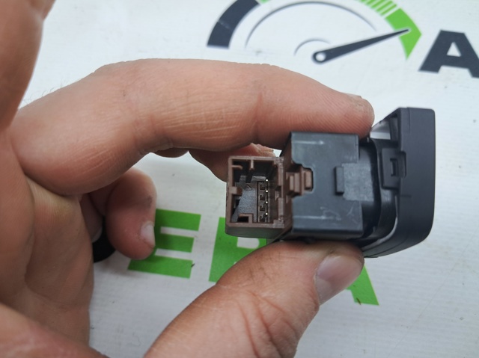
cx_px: 240
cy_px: 179
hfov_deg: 65.4
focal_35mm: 27
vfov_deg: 51.3
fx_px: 373
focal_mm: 4
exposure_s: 1/50
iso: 50
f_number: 1.8
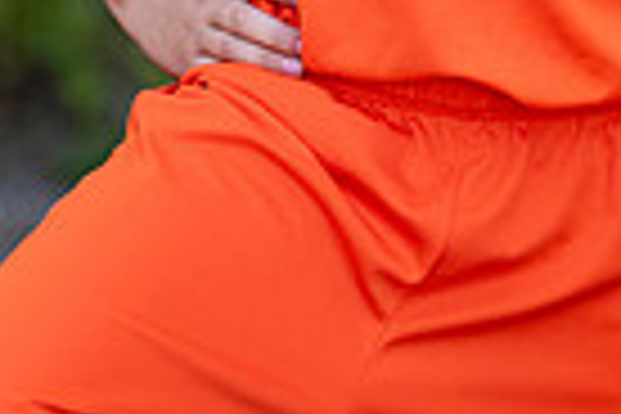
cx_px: 512
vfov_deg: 5.3
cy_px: -444
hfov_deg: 8.1
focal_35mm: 254
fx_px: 4381
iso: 100
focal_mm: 50
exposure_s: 1/1000
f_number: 1.2
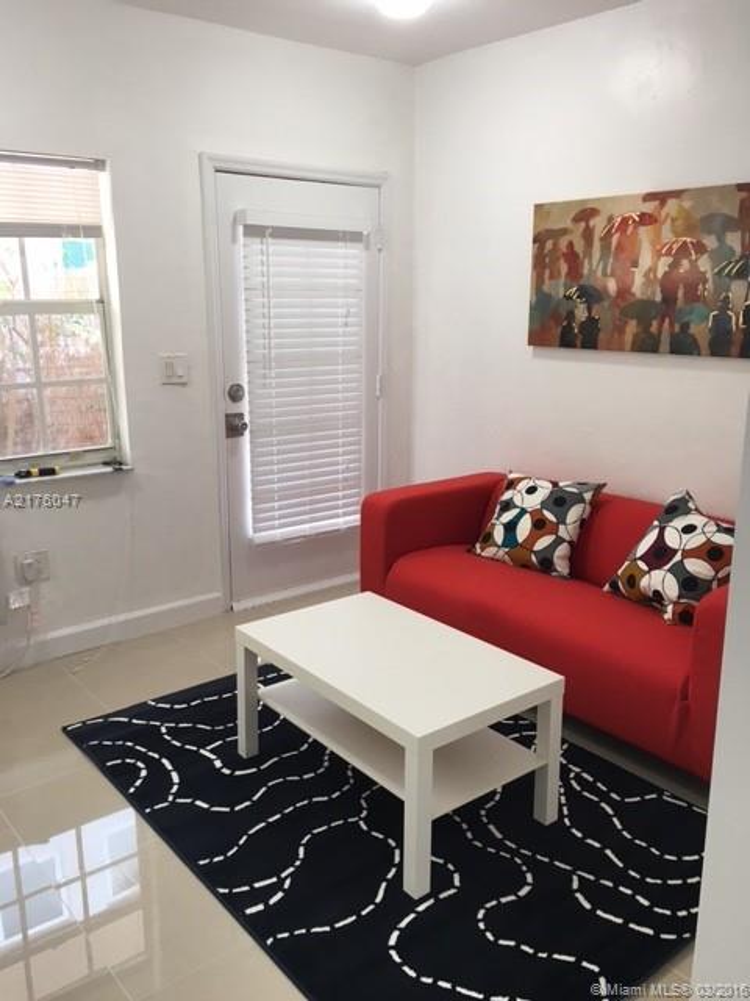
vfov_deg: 61.7
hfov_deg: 48.2
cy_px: 500
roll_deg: -1.5
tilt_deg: -12.7
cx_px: 375
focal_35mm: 29
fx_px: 838
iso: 50
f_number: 2.2
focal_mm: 4.15
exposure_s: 1/30
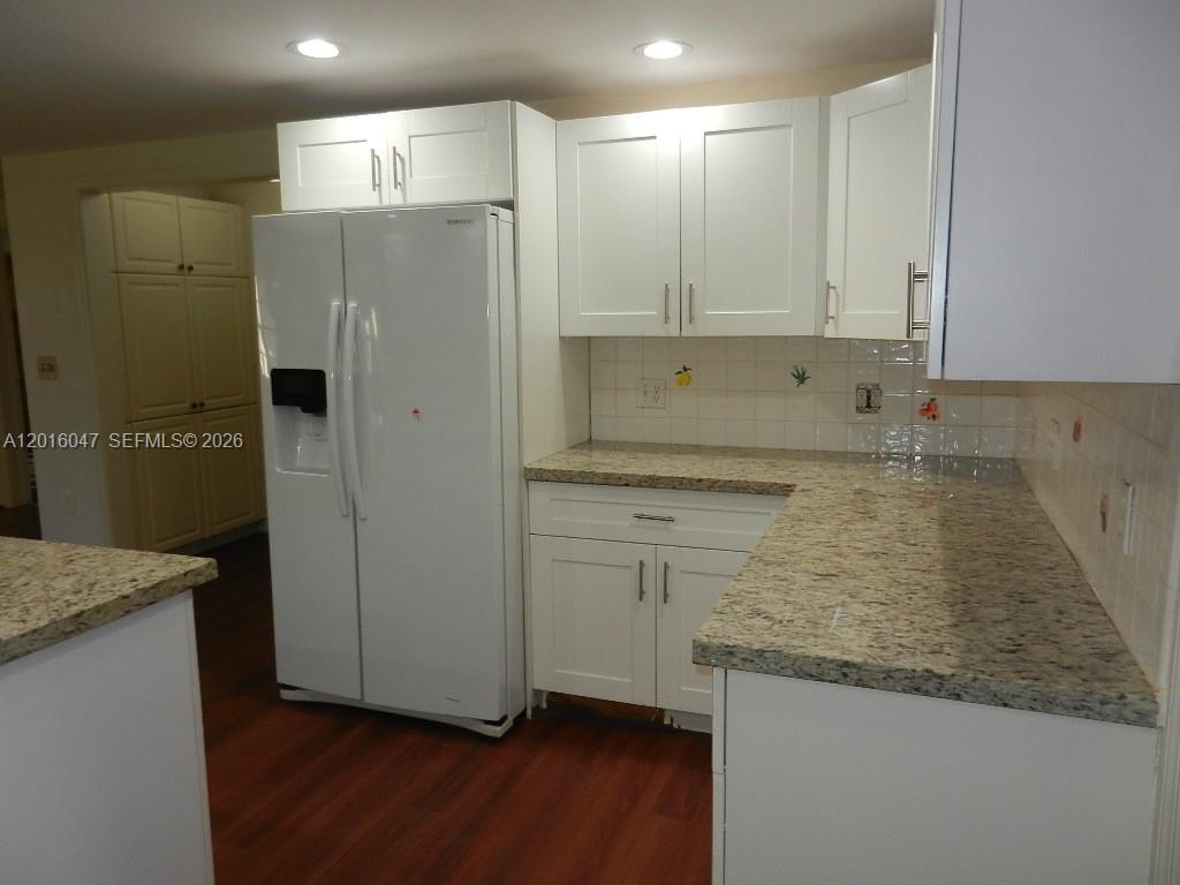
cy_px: 442
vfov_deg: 54.9
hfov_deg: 69.4
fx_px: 852
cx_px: 590
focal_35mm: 25
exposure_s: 1/50
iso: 160
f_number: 3.5
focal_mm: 4.5
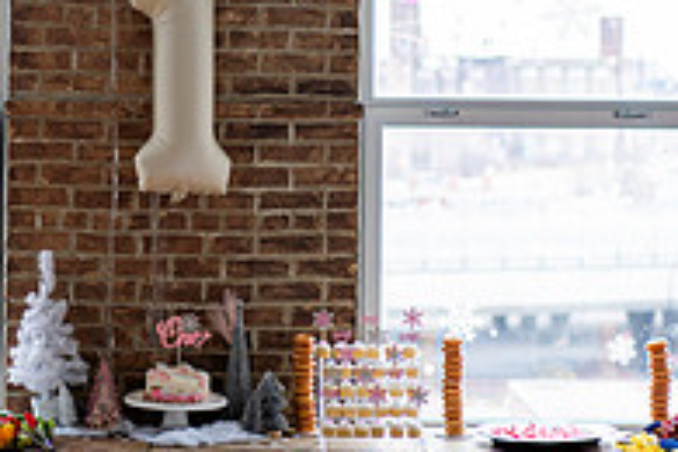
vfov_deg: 10.8
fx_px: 2392
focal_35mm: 127
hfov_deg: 16.0
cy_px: 70
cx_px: 160
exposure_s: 1/500
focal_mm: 55
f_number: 1.8
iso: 320
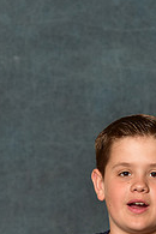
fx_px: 1833
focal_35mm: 282
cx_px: 161
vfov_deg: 7.3
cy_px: 268
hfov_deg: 4.9
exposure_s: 1/200
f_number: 4.5
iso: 250
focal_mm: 95
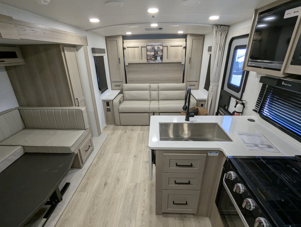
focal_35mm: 16
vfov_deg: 78.2
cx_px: 150
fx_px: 139
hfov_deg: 94.4
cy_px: 114
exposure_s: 1/95
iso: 203
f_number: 2.2
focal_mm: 2.35
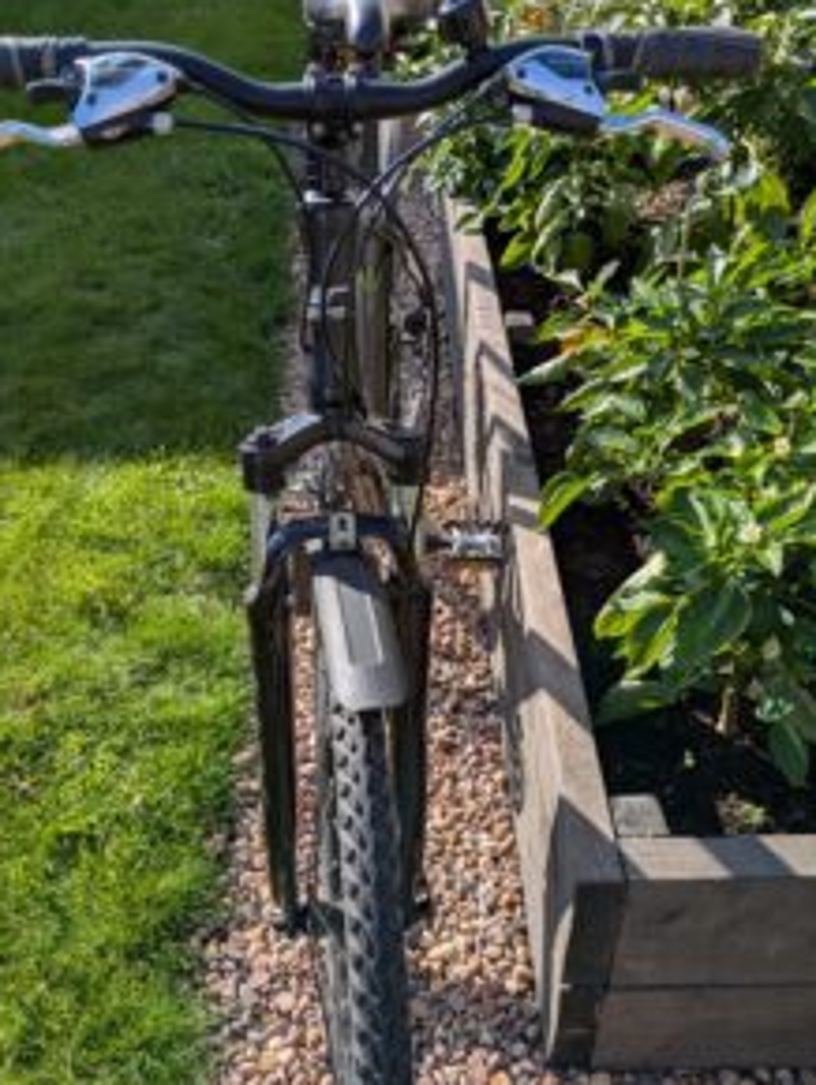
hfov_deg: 45.4
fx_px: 973
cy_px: 490
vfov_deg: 58.2
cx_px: 352
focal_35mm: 31
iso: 45
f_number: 1.89
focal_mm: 5.43
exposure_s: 1/1127
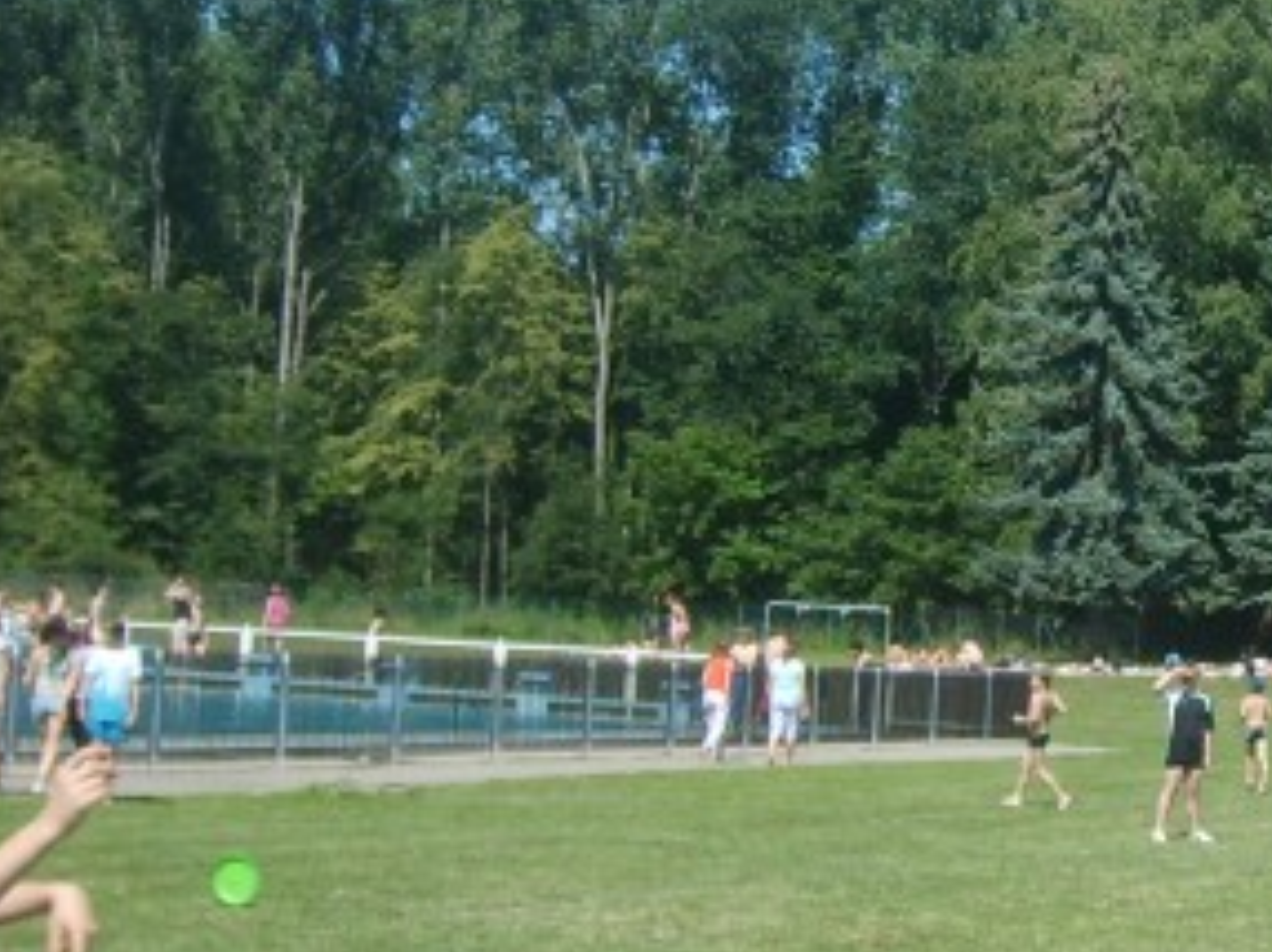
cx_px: 1268
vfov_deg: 15.1
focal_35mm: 98
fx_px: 3598
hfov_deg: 19.5
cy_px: 374
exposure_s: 1/180
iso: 50
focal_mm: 5.8
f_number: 7.1
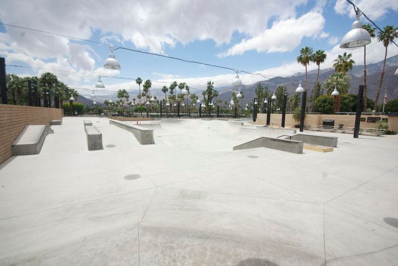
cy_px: 133
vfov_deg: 72.2
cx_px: 199
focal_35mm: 16
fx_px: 183
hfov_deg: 94.9
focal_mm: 11
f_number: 6.3
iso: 100
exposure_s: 1/400
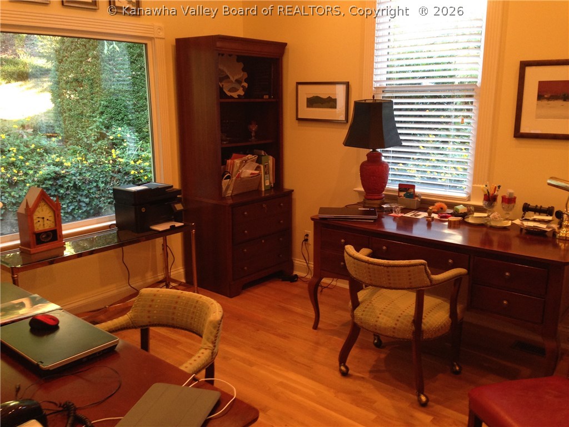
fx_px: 542
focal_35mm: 33
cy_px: 214
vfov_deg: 42.9
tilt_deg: -13.5
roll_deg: +0.5
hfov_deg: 55.4
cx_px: 284
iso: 125
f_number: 2.4
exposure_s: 1/20
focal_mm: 4.12
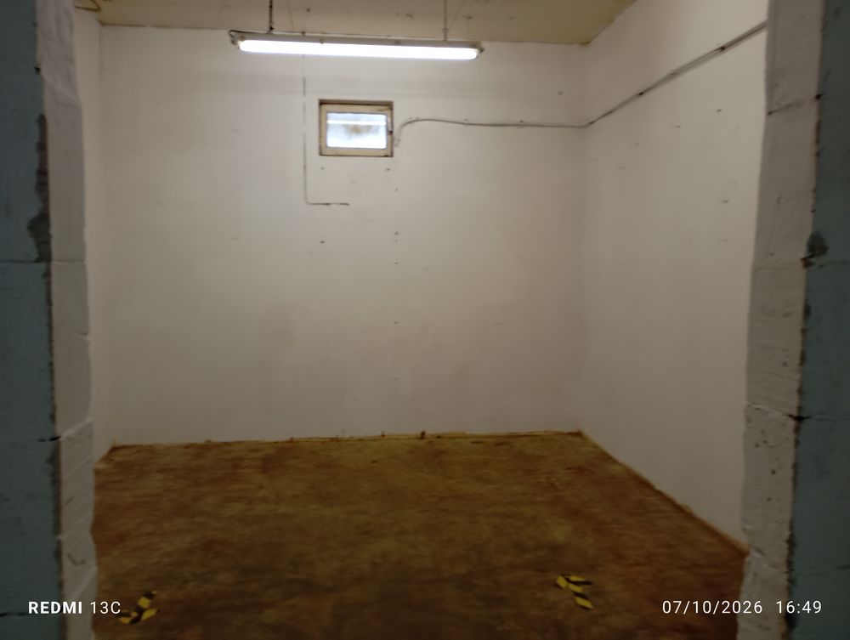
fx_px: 689
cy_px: 320
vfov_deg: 49.9
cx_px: 425
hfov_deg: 63.4
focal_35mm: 28
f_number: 1.8
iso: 276
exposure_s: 1/50
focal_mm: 4.27
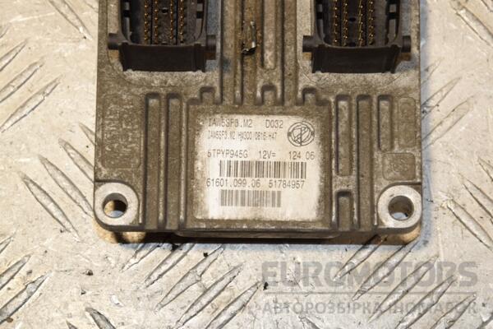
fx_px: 2157
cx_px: 246
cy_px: 164
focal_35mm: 158
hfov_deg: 13.0
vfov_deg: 8.7
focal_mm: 105
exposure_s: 1/200
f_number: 9
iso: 800
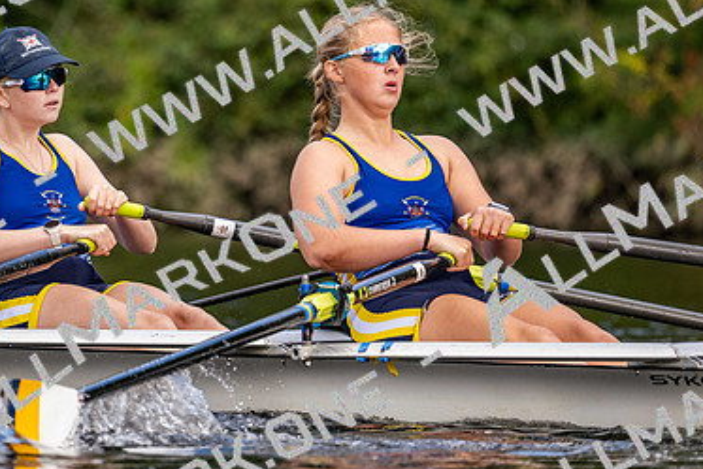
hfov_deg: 3.3
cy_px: 169
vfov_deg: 2.2
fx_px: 12150
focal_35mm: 622
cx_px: 320
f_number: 4.5
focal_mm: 400
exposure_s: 1/2000
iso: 720
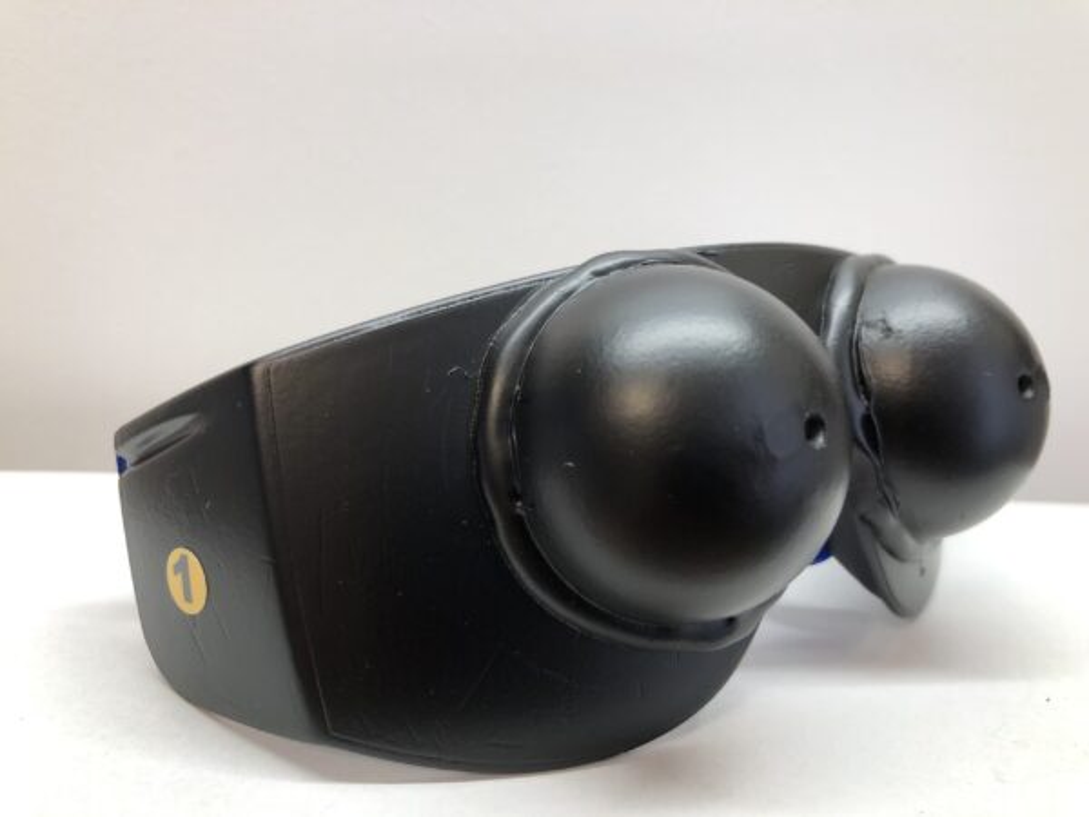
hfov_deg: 63.4
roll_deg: -6.0
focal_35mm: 28
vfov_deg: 49.7
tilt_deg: -14.8
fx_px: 881
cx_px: 544
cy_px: 408
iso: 32
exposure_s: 1/33
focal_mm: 3.99
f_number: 1.8
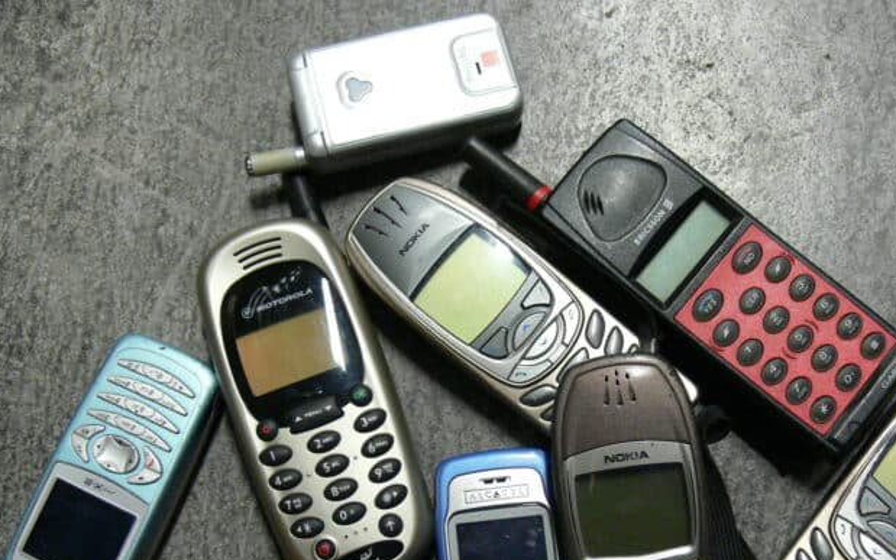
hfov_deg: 43.4
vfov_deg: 27.7
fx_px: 1123
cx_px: 511
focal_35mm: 46
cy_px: 394
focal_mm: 7.4
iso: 200
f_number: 2.8
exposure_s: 1/15
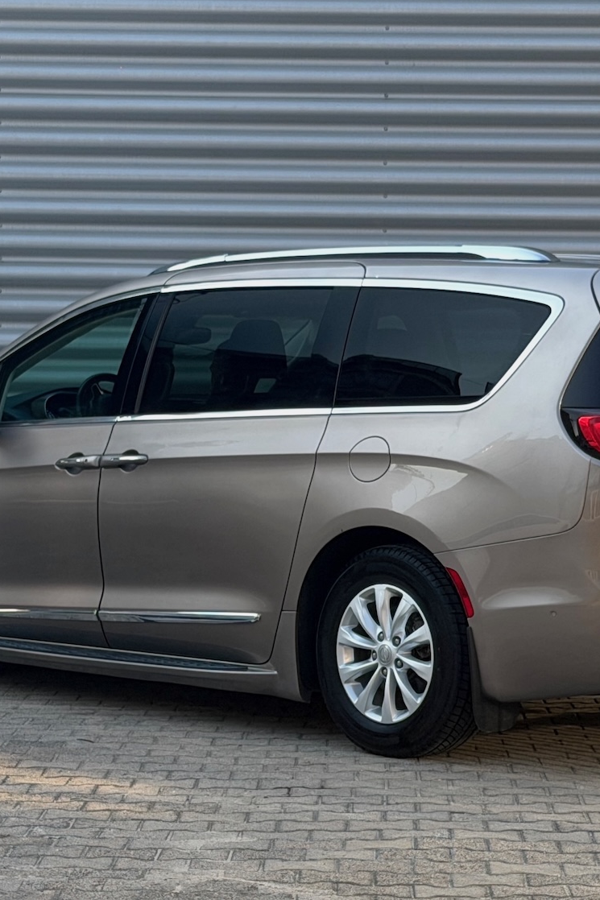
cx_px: 377
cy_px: 448
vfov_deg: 30.1
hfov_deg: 20.3
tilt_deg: -2.2
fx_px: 1675
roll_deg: -0.3
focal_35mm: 67
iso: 50
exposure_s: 1/121
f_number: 1.78
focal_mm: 6.76
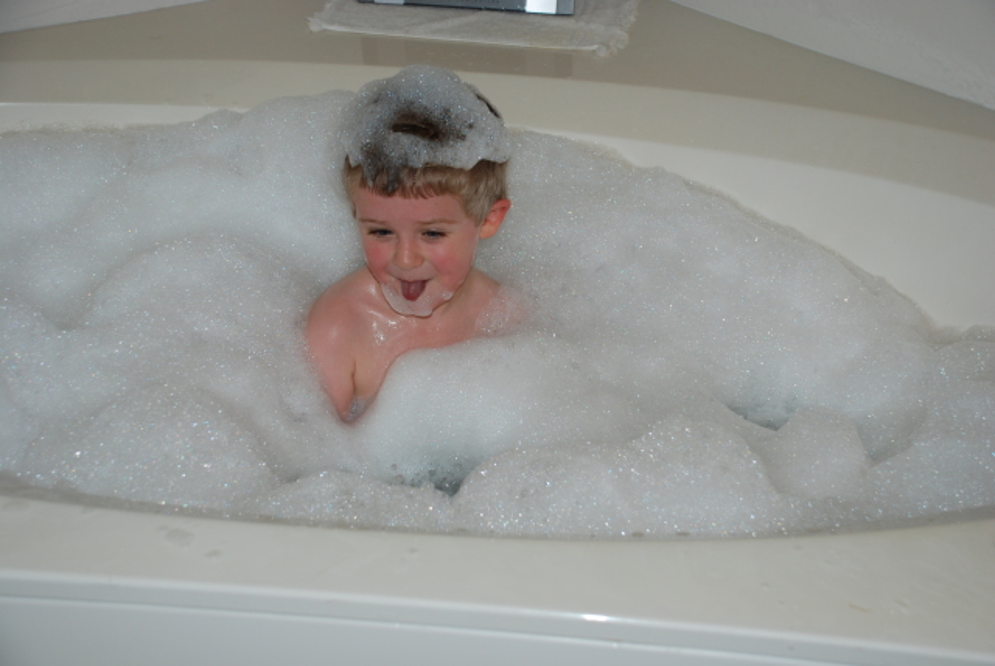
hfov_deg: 35.0
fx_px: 1577
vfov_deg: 23.8
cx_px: 498
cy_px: 333
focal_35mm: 57
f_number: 4.5
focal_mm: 38
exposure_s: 1/60
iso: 200
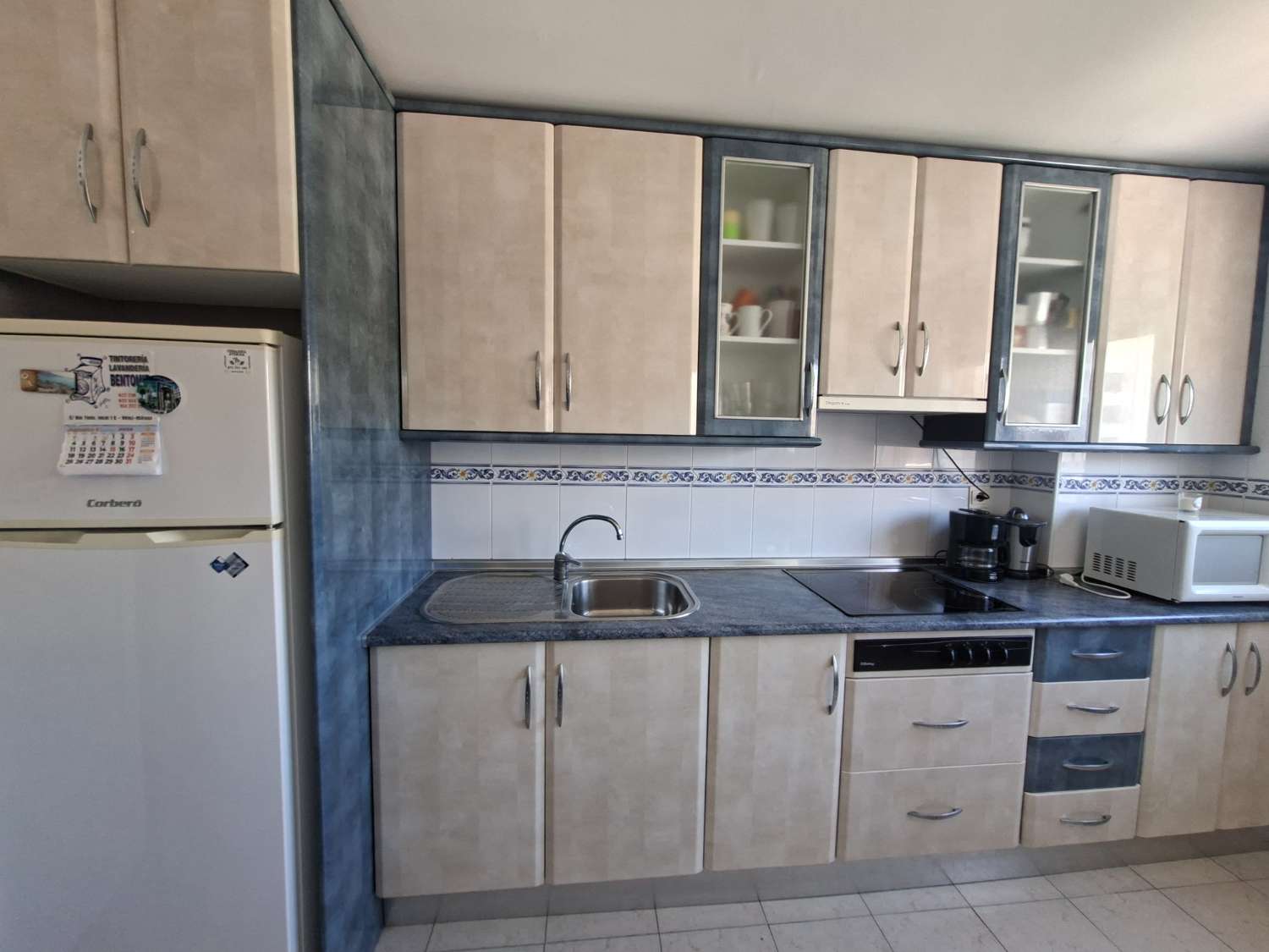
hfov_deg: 106.2
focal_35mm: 13
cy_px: 476
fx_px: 477
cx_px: 634
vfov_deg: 89.9
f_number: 2.2
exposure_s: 1/40
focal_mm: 1.74
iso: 100
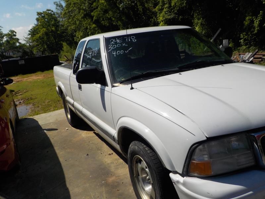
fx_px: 230
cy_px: 100
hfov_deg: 60.0
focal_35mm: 30
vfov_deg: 46.8
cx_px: 132
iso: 125
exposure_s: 1/800
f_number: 6.6
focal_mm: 4.1
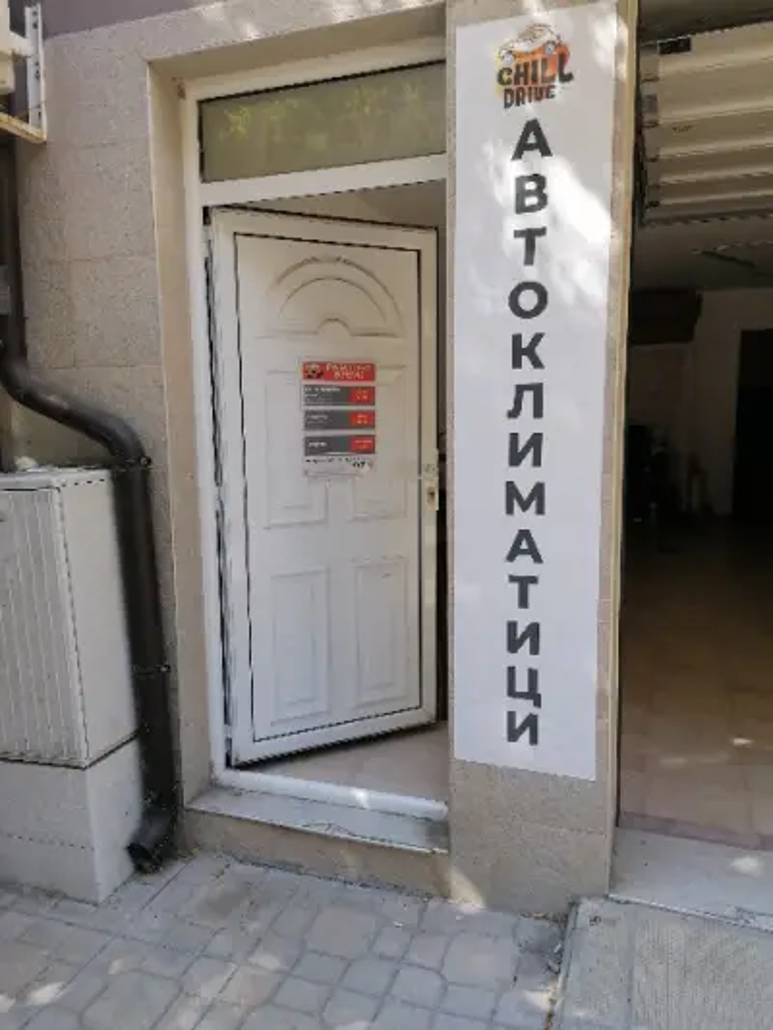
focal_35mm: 27
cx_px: 386
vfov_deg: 65.3
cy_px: 515
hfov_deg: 51.4
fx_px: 804
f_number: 1.8
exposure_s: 1/198
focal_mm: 4.75
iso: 50
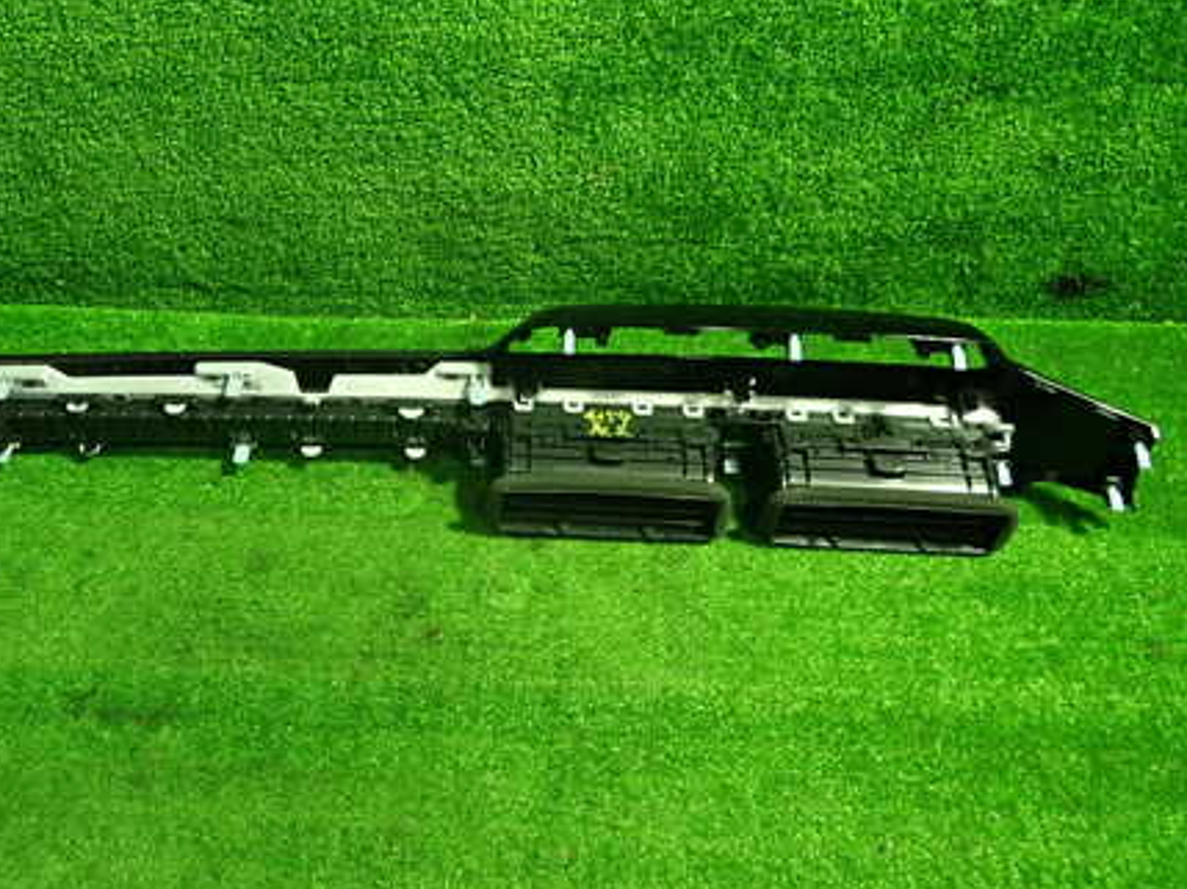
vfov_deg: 40.5
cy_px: 374
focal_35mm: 35
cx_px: 432
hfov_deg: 52.0
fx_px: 1199
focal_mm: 4.5
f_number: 2
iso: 320
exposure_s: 1/30
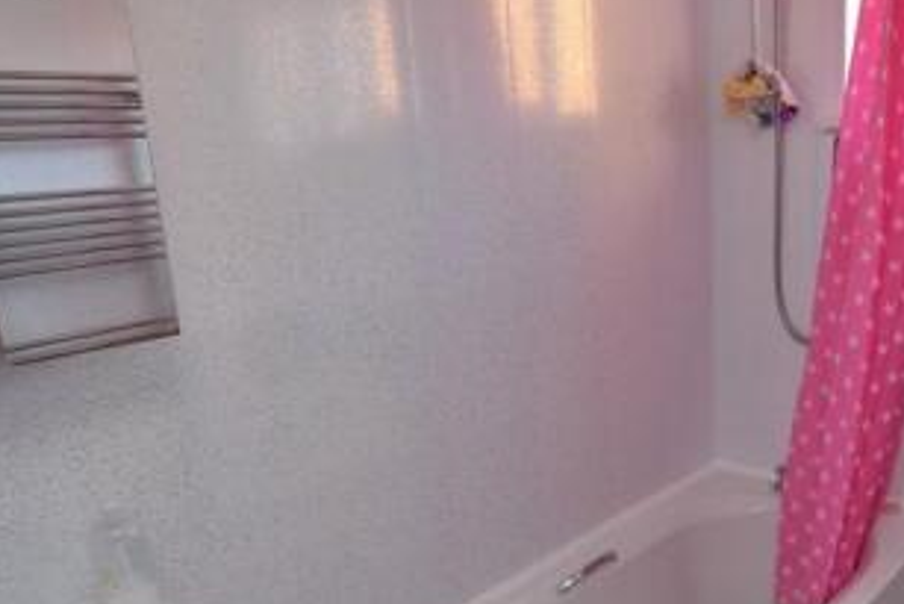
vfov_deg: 40.8
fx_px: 804
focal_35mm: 32
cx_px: 673
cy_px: 384
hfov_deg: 56.0
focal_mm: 10
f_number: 5.6
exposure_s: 1/125
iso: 800
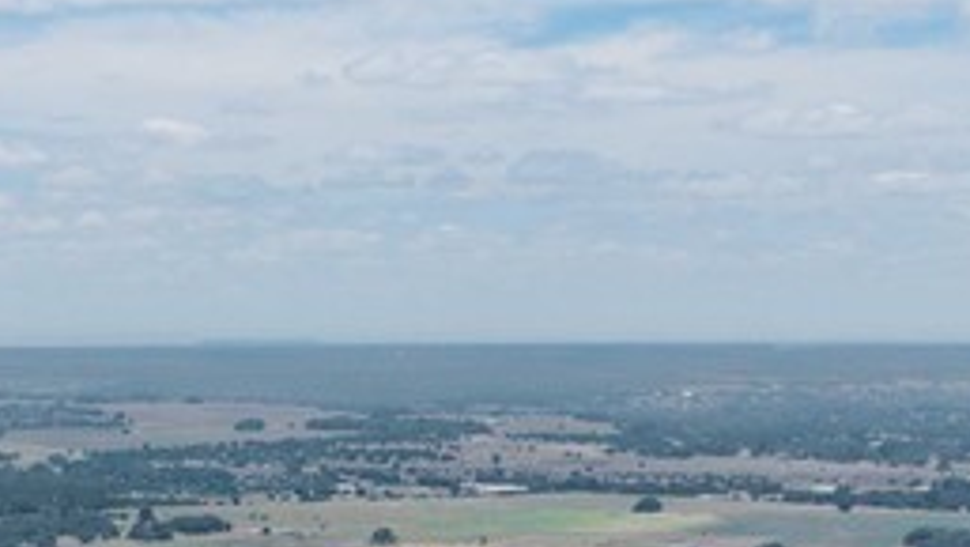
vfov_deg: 10.5
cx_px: -340
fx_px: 2677
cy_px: 1196
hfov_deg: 18.8
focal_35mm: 104
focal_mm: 8.67
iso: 120
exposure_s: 1/3000
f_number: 1.8
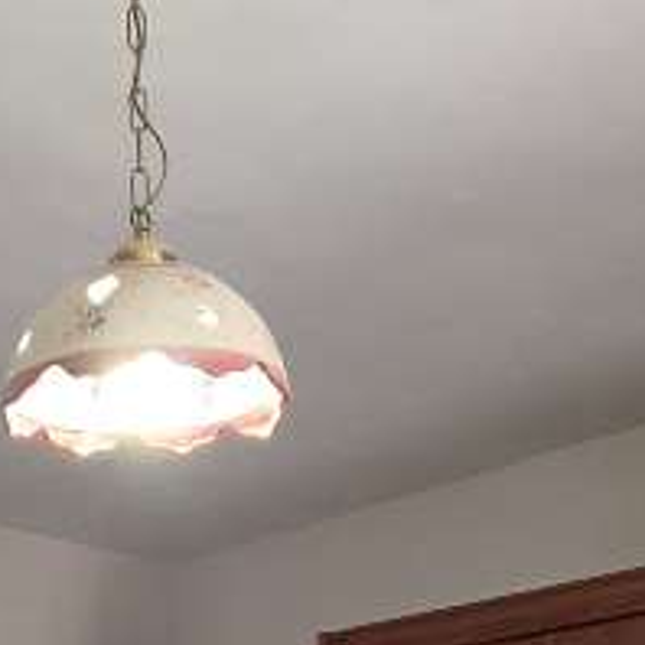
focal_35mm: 87
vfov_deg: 15.6
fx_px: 1834
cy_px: 1308
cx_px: 186
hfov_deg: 19.8
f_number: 1.9
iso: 200
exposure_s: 1/100
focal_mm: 2.2
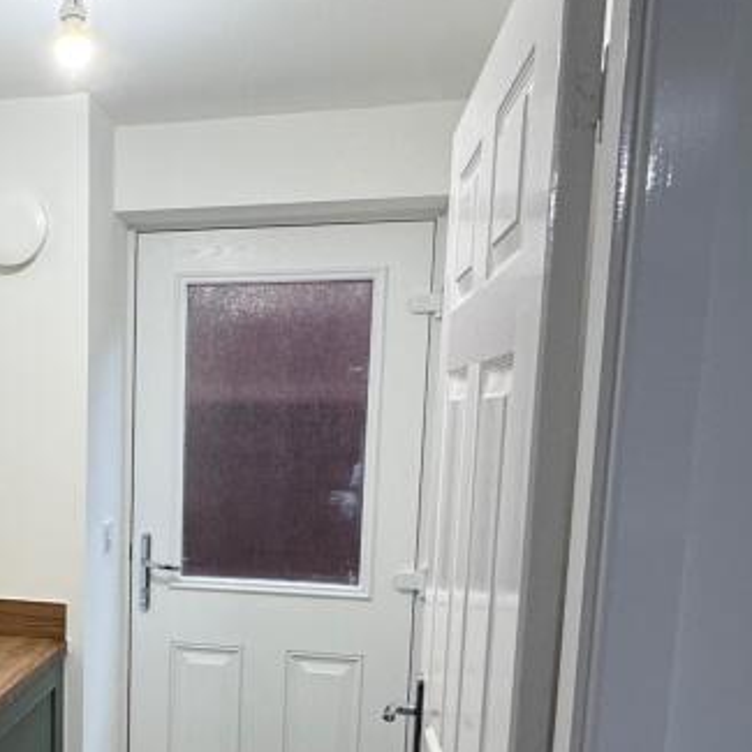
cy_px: 539
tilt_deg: -7.6
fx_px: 959
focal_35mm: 39
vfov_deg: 41.9
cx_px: 72
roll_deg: -0.2
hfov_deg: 39.6
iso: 200
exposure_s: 1/100
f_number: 2.2
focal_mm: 2.22
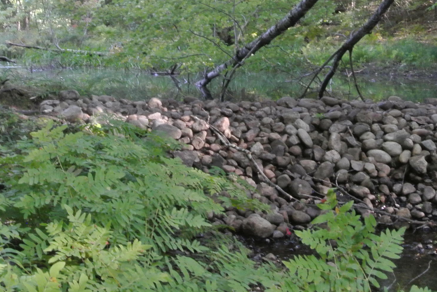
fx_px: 766
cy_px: 90
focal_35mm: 63
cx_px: 258
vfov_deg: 21.5
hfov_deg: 31.8
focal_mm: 11.8
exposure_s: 1/15
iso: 900
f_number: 3.8
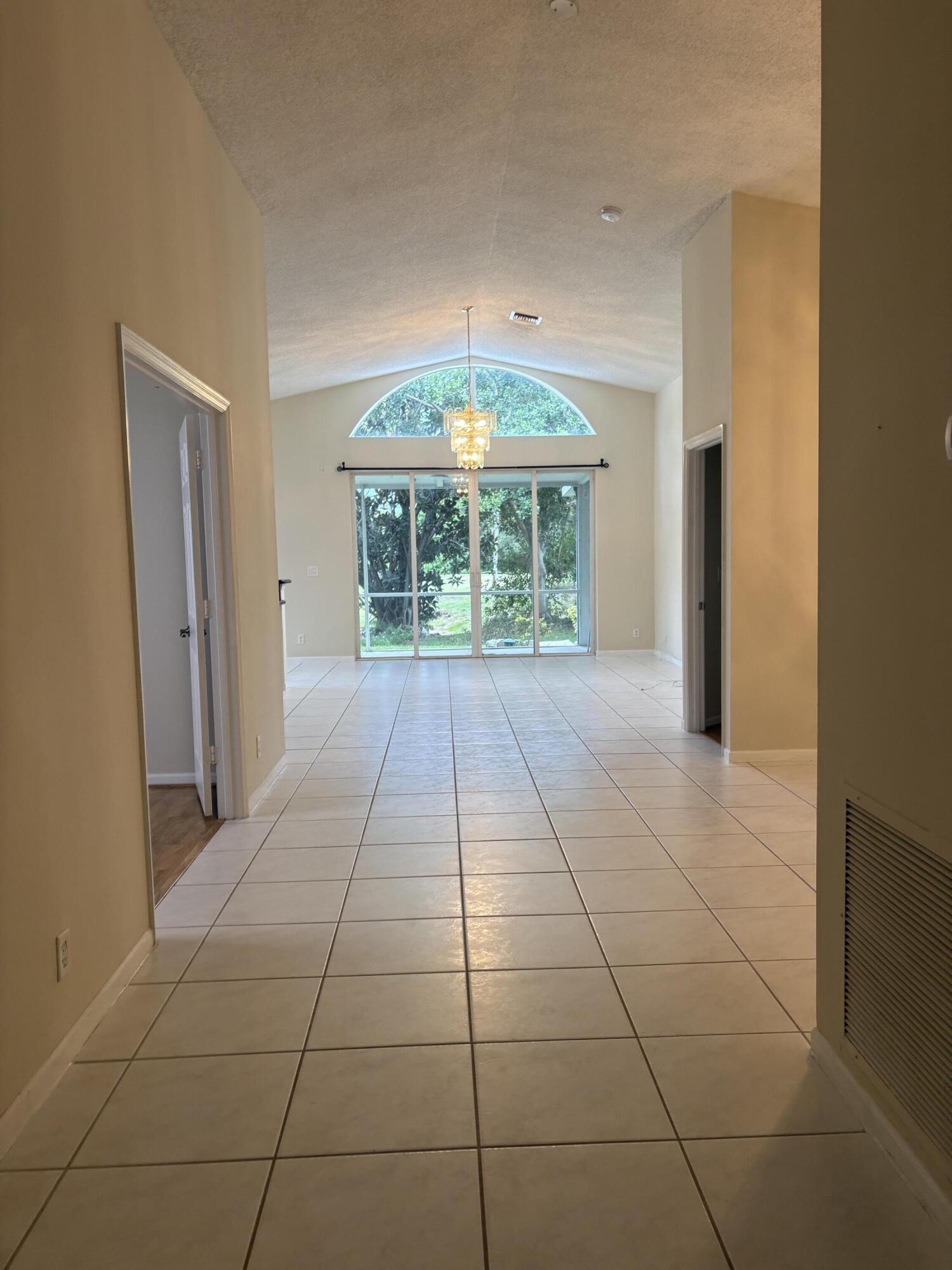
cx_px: 476
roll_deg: +2.0
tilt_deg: -2.2
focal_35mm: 26
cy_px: 635
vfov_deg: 67.3
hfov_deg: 53.1
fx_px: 953
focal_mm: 5.96
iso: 64
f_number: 1.6
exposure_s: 1/60
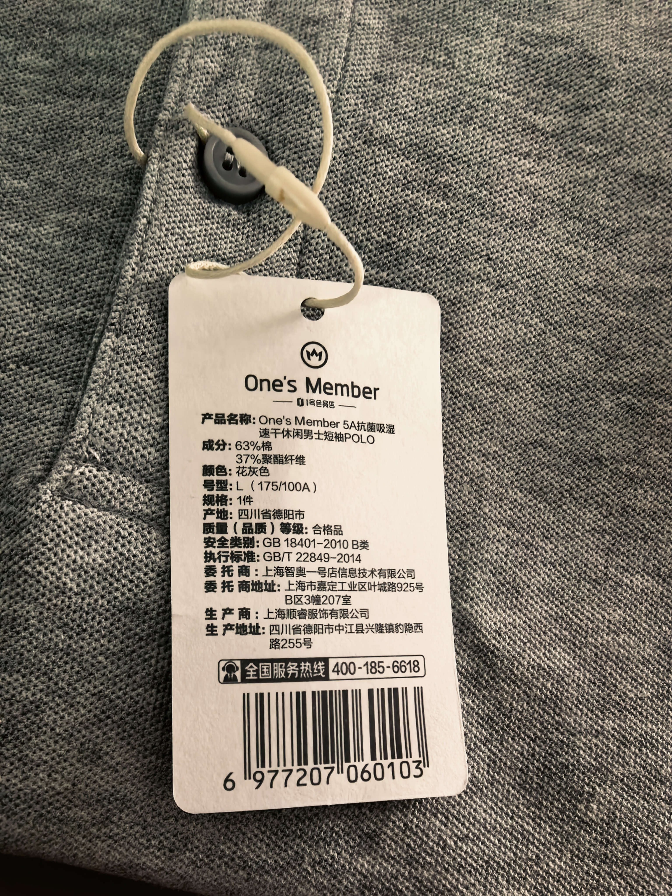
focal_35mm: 24
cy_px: 448
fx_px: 621
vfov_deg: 71.6
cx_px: 336
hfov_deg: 56.8
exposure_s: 1/33.3
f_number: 2.2
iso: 640
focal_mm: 1.95
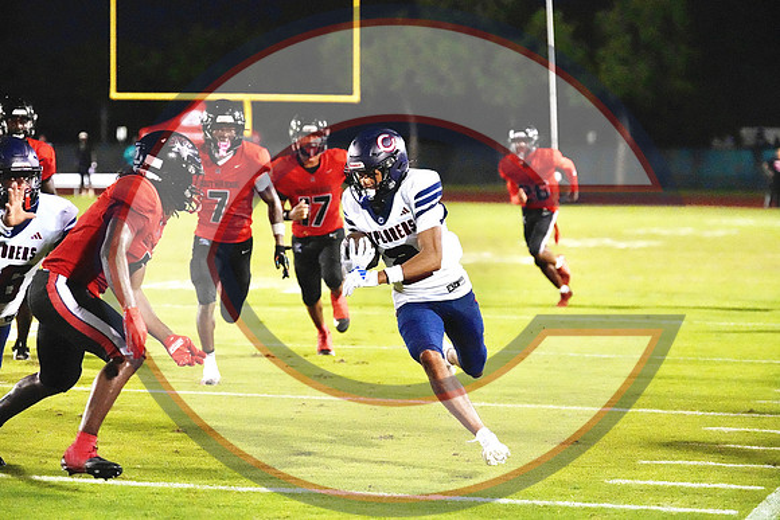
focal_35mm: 144
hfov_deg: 14.2
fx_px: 3121
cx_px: 390
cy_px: 260
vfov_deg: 9.5
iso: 40000
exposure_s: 1/1000
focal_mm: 144
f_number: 4
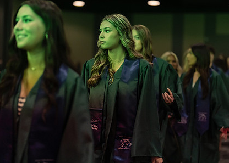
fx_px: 481
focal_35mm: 74
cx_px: 128
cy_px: 71
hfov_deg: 26.8
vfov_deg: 19.3
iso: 1250
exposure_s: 1/500
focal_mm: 50
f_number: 1.2
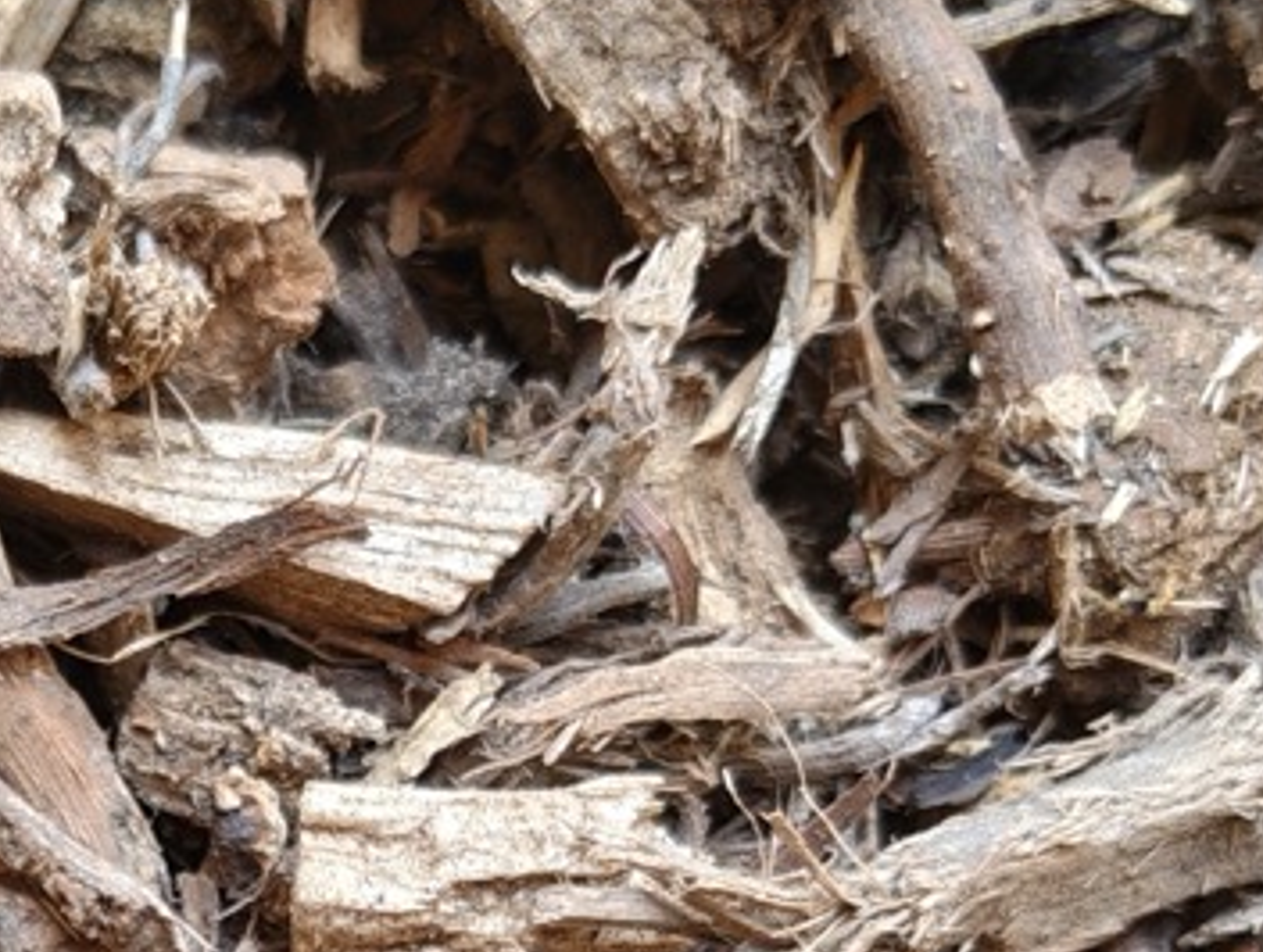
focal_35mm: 87
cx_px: 29
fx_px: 3180
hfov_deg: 21.7
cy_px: 1102
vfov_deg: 16.4
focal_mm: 5.56
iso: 83
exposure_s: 1/100
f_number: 1.88
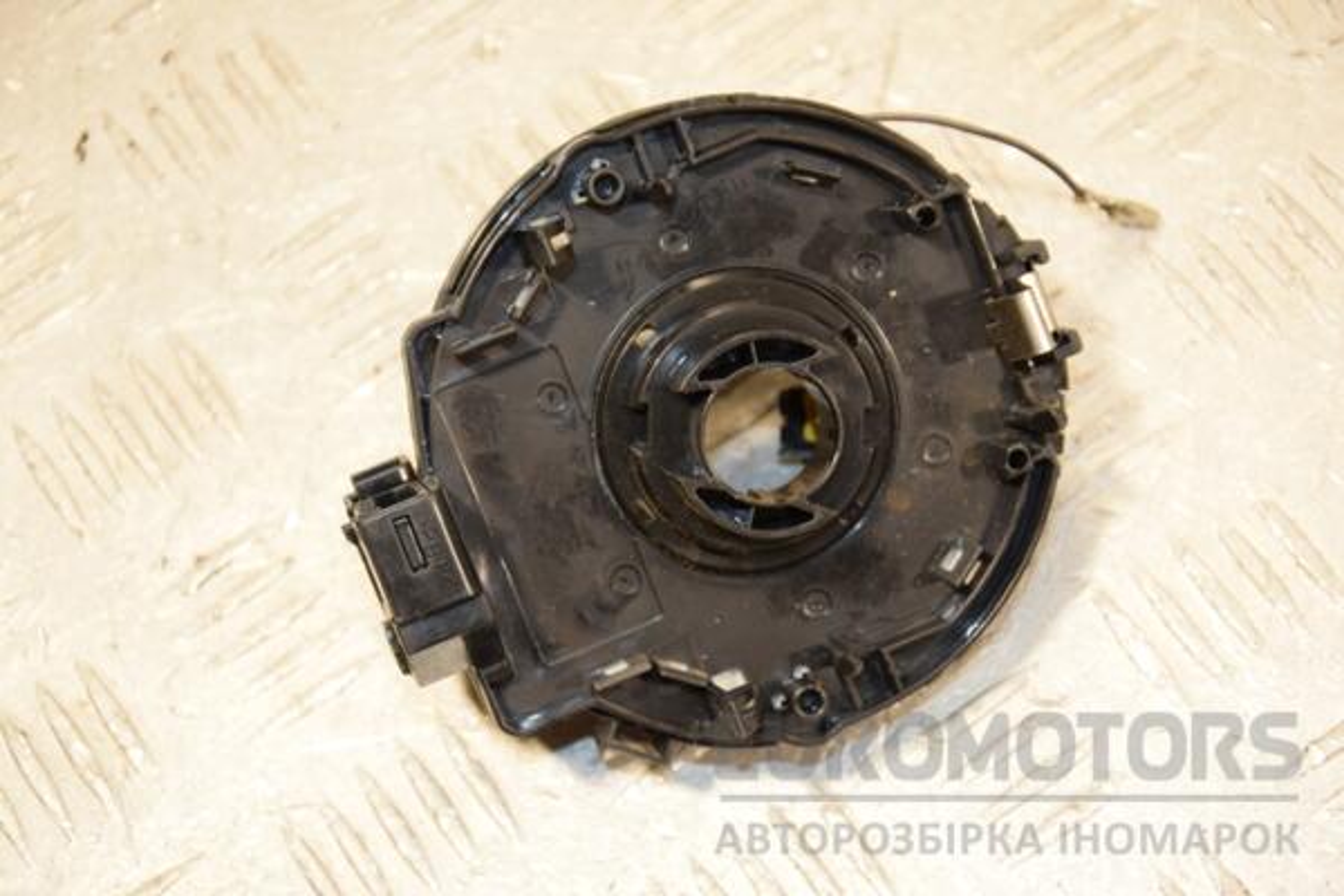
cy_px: 448
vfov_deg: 14.7
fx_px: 3472
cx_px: 672
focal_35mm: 93
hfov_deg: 21.9
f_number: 5.6
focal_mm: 62
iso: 800
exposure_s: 1/200
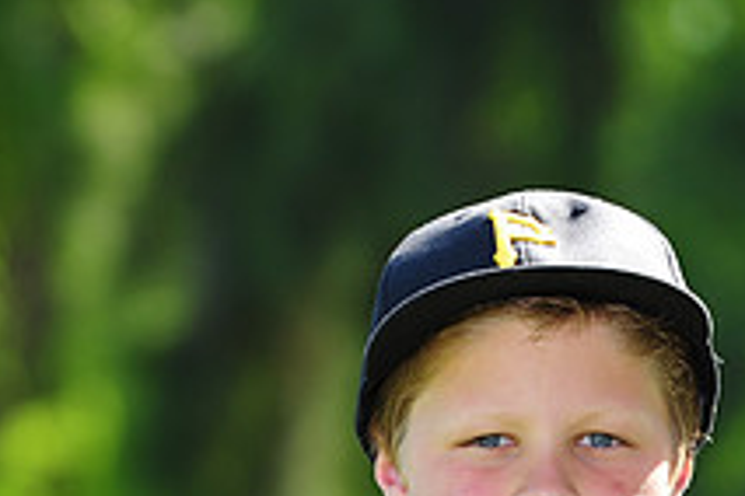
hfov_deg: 5.6
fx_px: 7594
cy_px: 660
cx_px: 507
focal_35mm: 367
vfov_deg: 3.7
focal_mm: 135
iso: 200
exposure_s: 1/400
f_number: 4.5
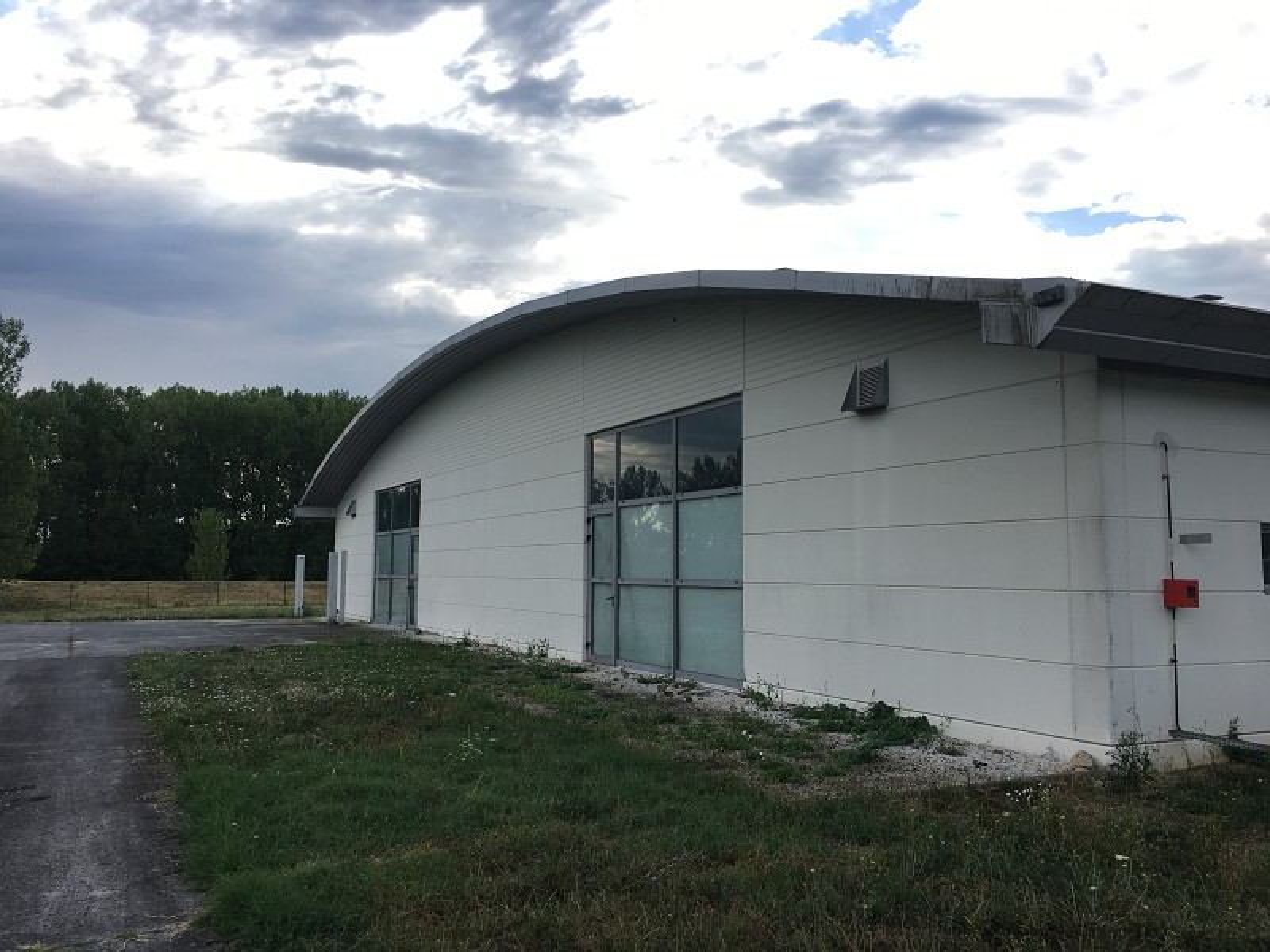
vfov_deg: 48.2
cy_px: 476
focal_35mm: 29
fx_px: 1064
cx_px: 635
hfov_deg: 61.7
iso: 25
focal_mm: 4.15
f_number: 2.2
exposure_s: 1/746
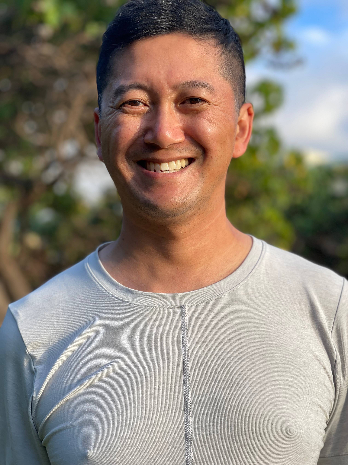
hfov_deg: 22.9
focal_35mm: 64
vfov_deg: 30.3
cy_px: 232
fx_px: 858
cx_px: 174
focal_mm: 7.5
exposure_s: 1/121
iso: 25
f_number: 2.2
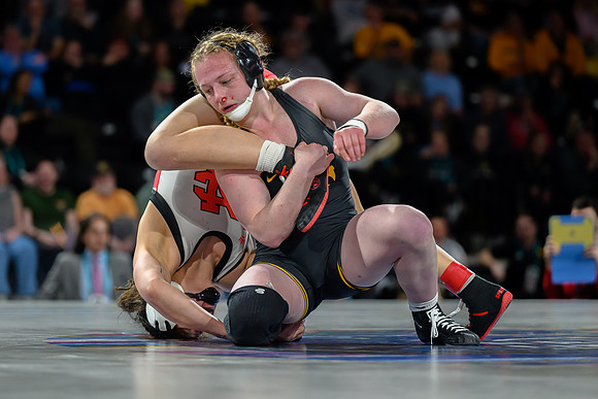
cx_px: 292
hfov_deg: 11.5
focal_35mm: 179
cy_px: 176
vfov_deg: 7.7
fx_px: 2980
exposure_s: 1/800
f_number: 2.8
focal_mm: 140
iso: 3600
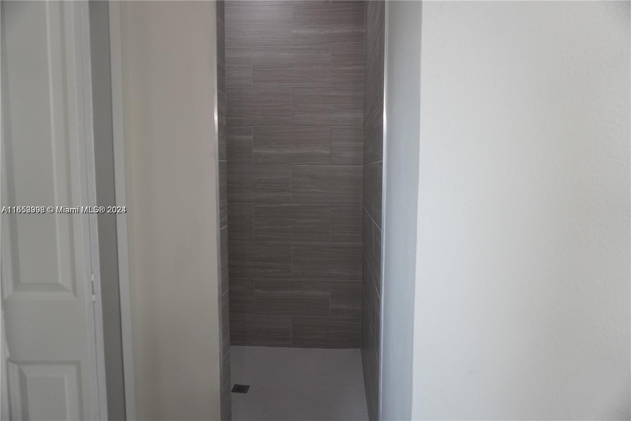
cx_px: 316
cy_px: 210
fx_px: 421
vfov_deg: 53.1
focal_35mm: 24
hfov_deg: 73.8
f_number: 4
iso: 800
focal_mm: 16
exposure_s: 1/160
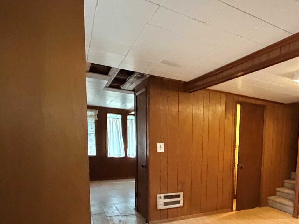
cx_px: 261
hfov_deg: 56.1
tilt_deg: -6.7
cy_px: 170
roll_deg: -2.4
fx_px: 242
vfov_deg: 47.7
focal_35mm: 28
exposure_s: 1/60
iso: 1000
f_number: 2.2
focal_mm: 2.22
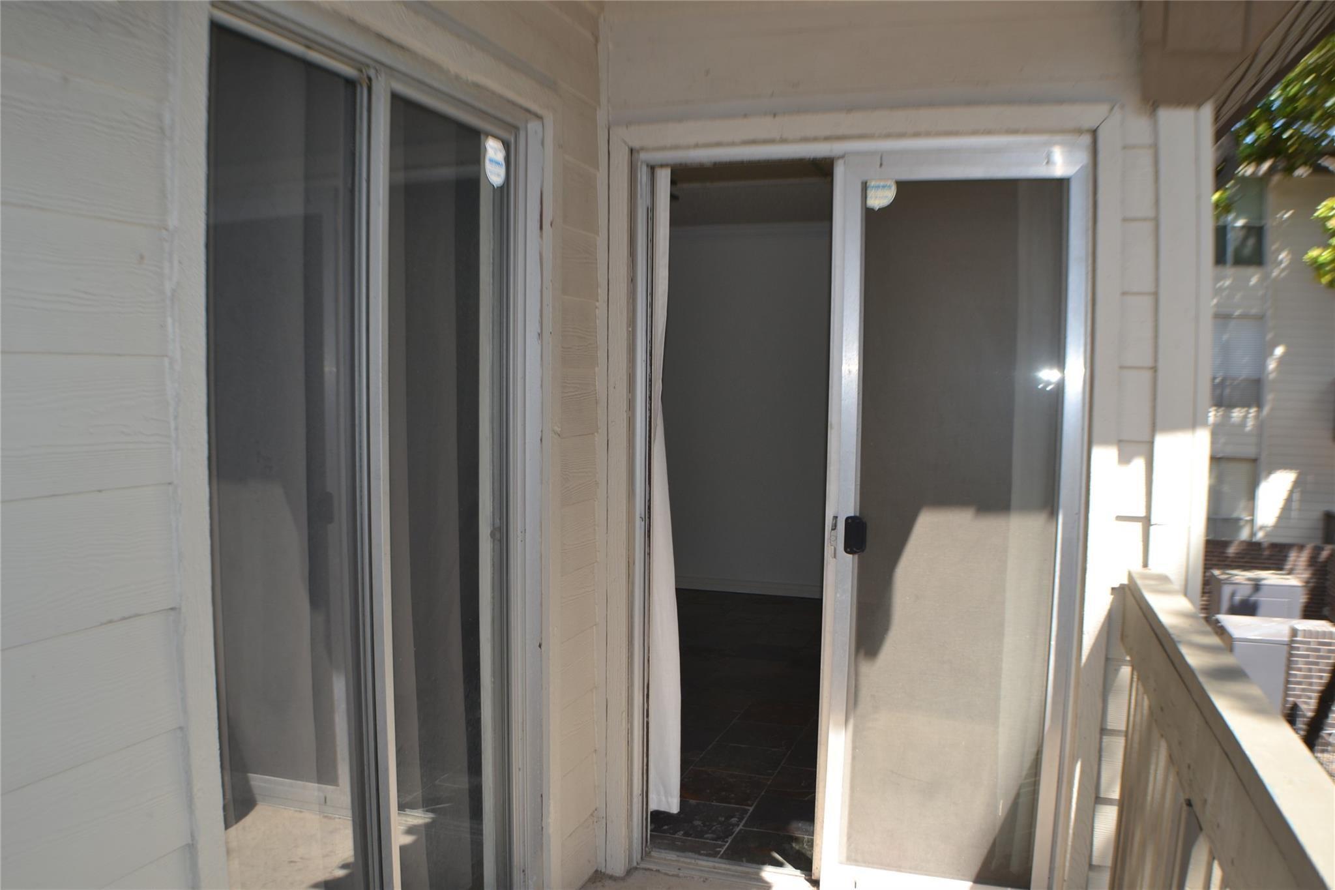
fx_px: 1335
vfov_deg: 36.9
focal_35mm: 36
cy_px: 445
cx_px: 668
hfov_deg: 53.1
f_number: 4
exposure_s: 1/160
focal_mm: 24
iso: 100
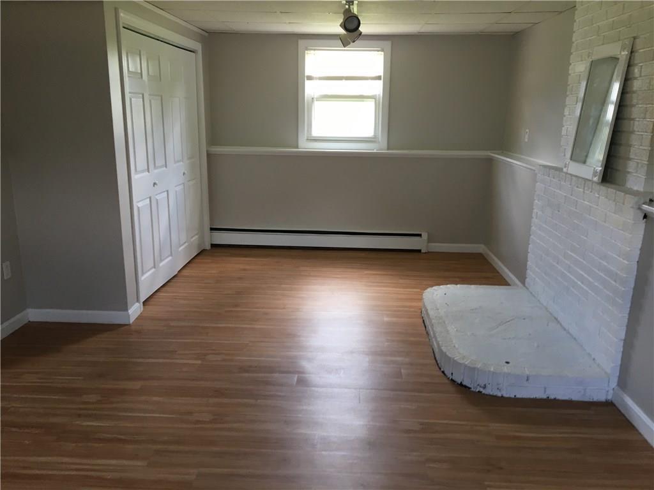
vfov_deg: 48.2
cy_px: 245
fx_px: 548
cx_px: 327
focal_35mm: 29
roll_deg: -1.4
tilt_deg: -14.0
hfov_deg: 61.7
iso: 64
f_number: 2.2
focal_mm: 4.15
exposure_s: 1/30
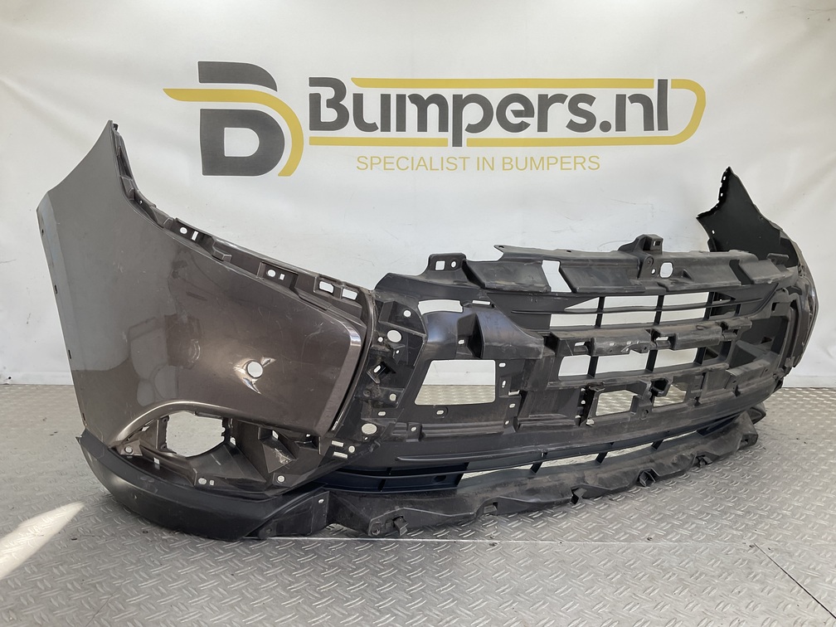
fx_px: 700
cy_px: 314
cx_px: 418
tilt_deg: -6.9
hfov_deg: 61.7
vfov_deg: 48.2
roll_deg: -1.9
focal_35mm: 29
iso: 16
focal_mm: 3
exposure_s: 1/130
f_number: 1.8
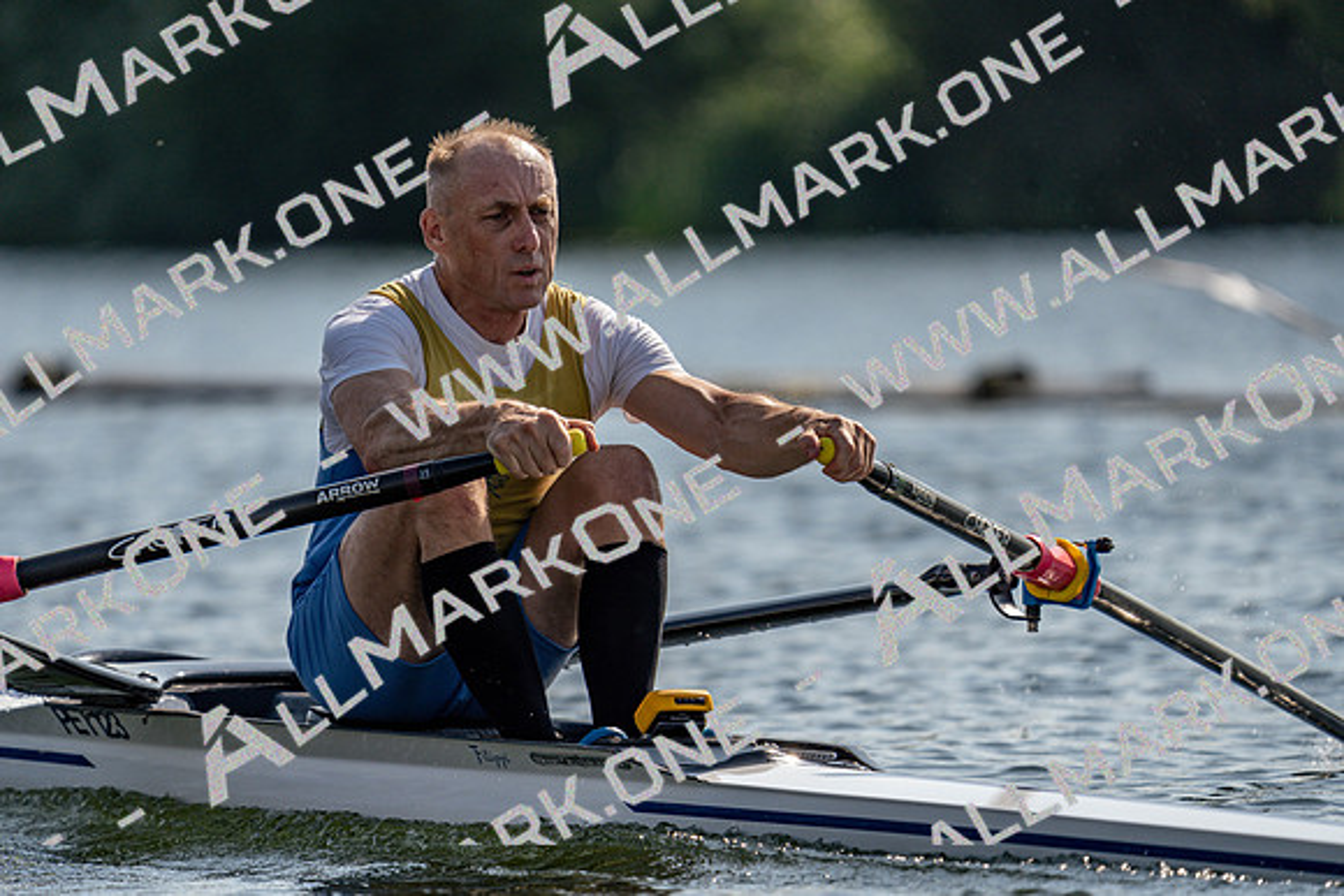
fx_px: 16467
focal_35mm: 441
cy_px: 448
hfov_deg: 4.7
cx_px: 672
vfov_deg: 3.1
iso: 160
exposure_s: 1/1600
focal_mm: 441
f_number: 6.3
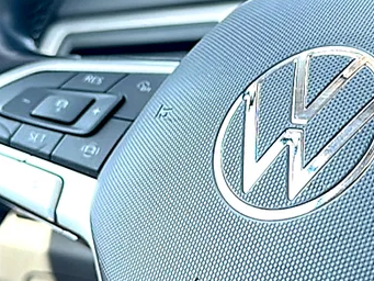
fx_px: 843
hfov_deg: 24.9
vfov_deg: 18.9
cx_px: 241
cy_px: 119
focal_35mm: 78
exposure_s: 1/169
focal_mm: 6.86
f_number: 1.78
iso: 80
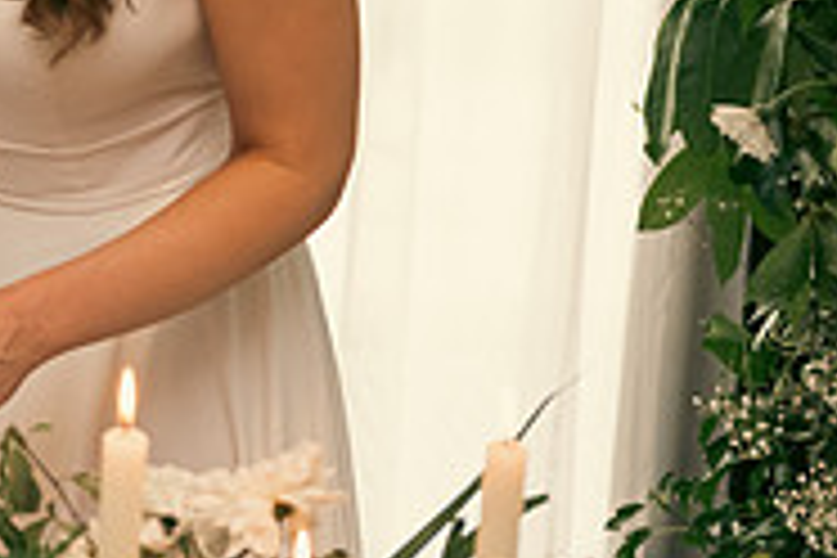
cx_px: -374
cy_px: -38
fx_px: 3487
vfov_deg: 9.1
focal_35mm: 150
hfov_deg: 13.0
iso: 640
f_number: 3.5
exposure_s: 1/160
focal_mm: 48
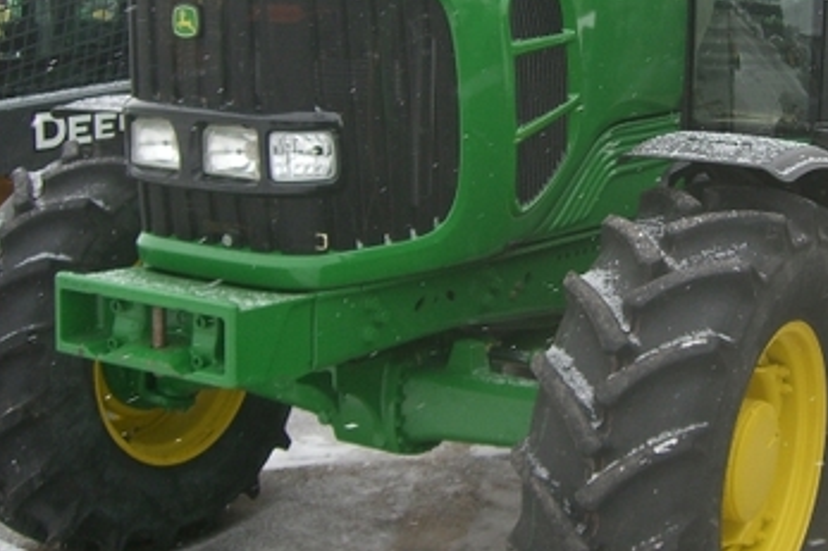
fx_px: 1425
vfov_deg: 21.6
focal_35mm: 62
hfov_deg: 31.7
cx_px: 632
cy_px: 103
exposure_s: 1/200
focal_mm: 6.2
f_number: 2.7
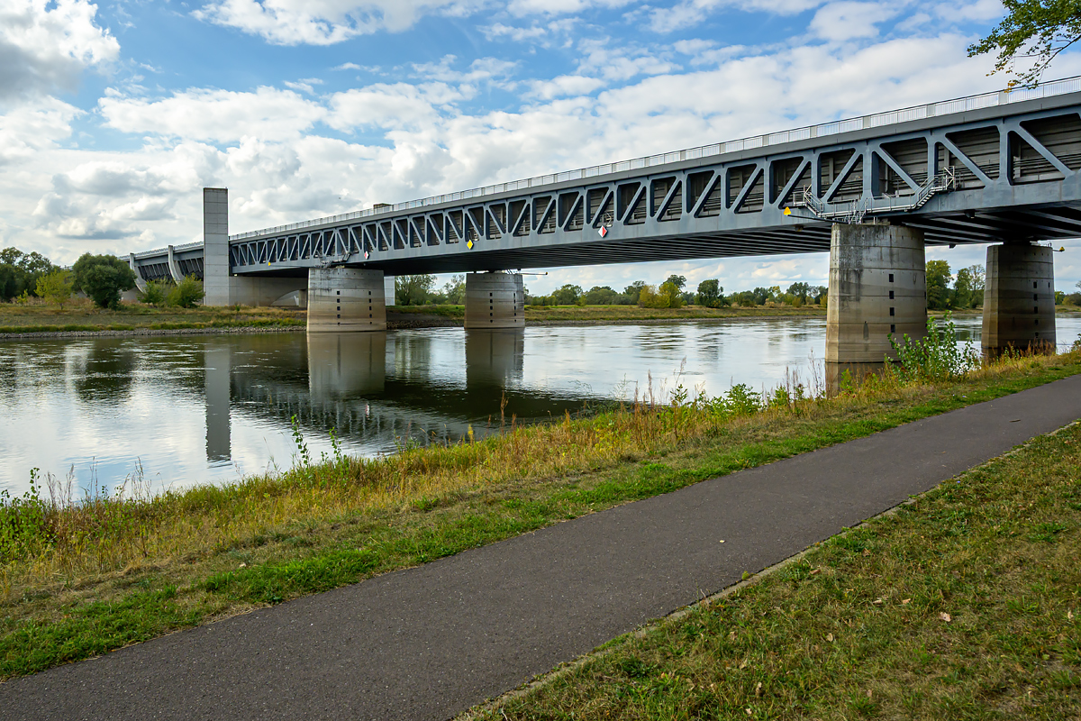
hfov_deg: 73.7
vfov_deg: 53.1
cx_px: 540
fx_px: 721
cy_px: 360
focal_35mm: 24
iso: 200
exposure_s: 1/500
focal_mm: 16
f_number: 8
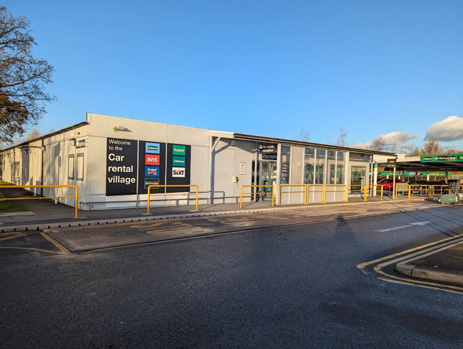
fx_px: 321
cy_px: 174
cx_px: 232
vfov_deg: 56.9
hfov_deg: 71.5
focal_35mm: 24
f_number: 1.85
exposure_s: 1/984
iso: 45
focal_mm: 6.81
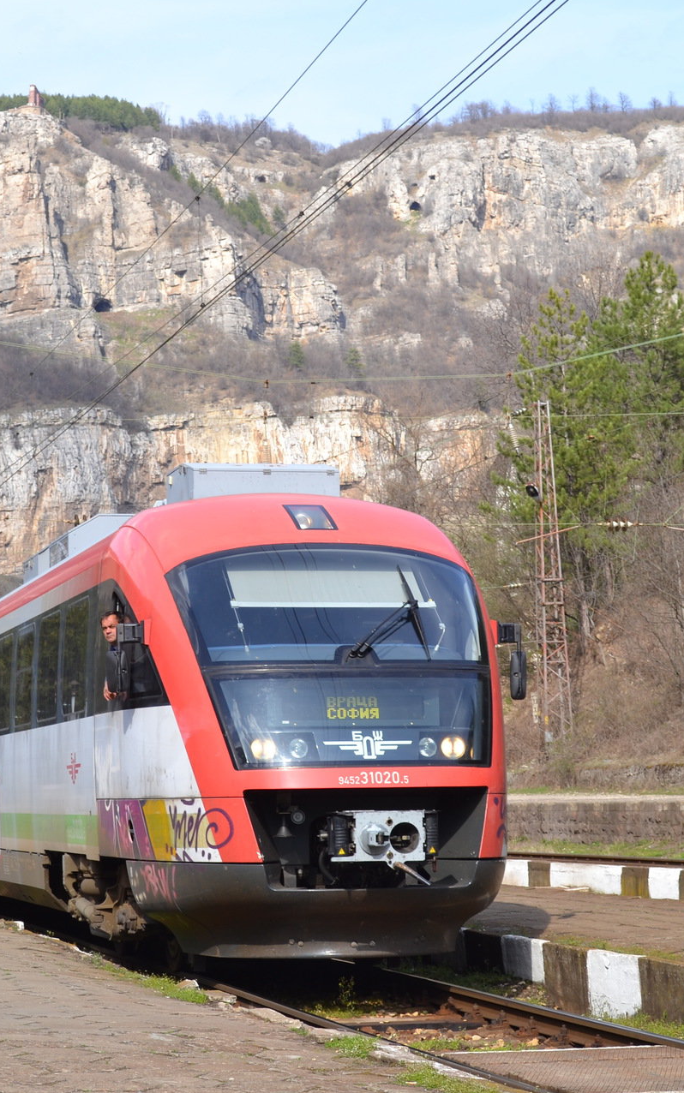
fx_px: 2743
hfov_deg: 14.2
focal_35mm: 92
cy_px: 546
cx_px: 256
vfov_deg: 22.6
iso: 100
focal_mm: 40
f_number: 7.1
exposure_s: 1/200
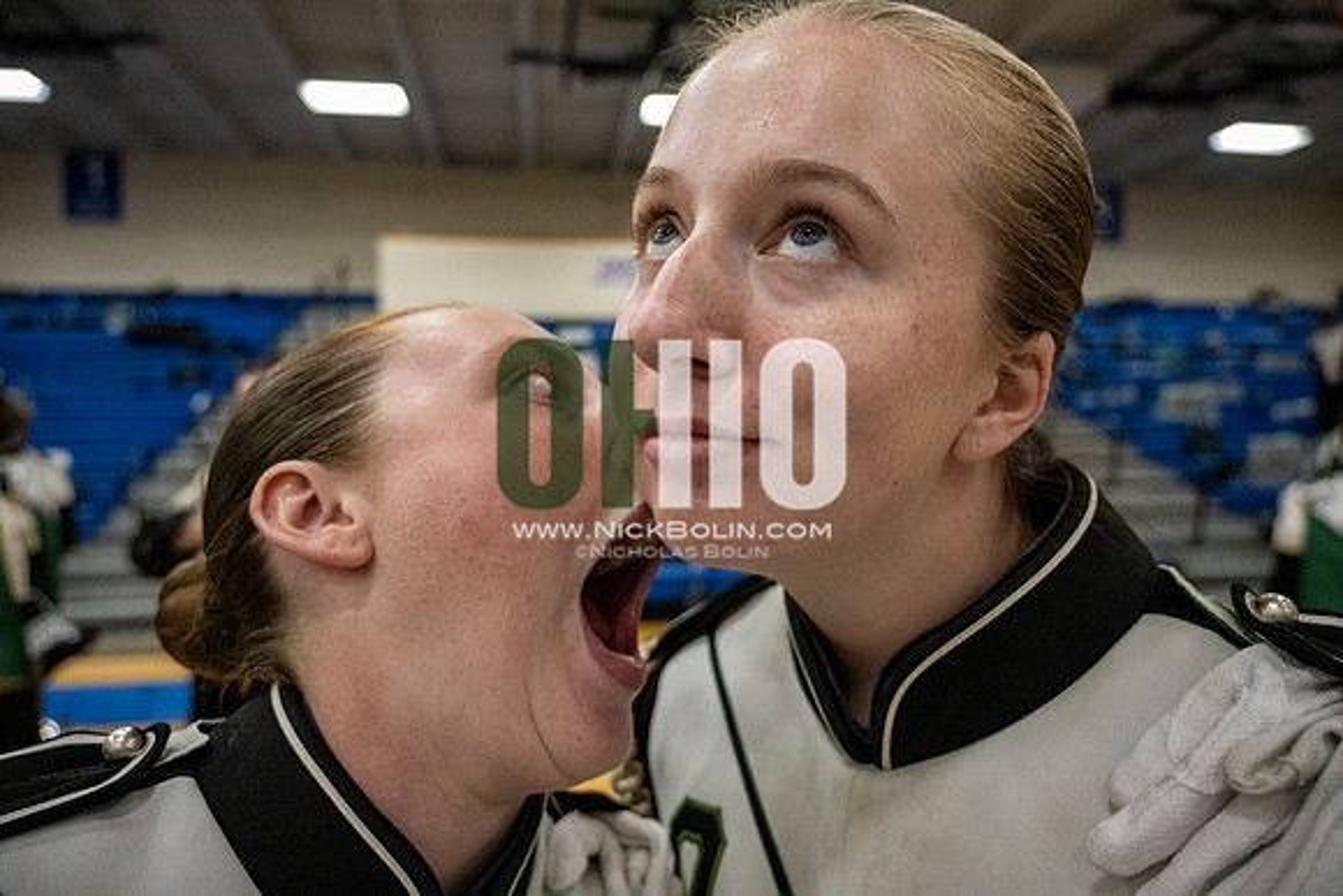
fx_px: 896
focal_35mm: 24
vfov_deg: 53.2
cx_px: 672
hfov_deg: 73.7
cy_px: 448
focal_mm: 24
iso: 8000
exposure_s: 1/800
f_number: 4
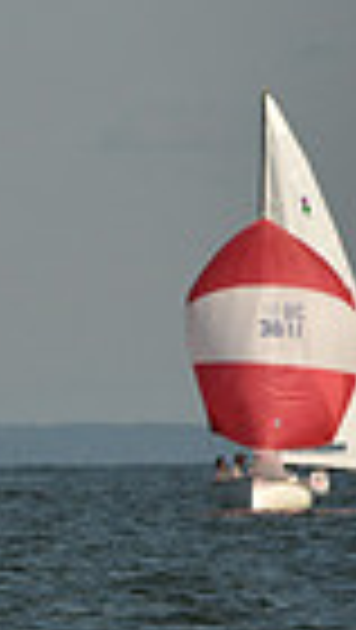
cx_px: -928
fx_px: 23923
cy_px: 560
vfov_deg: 1.5
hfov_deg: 0.9
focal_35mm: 1429
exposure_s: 1/1600
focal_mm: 330
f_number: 8
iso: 250
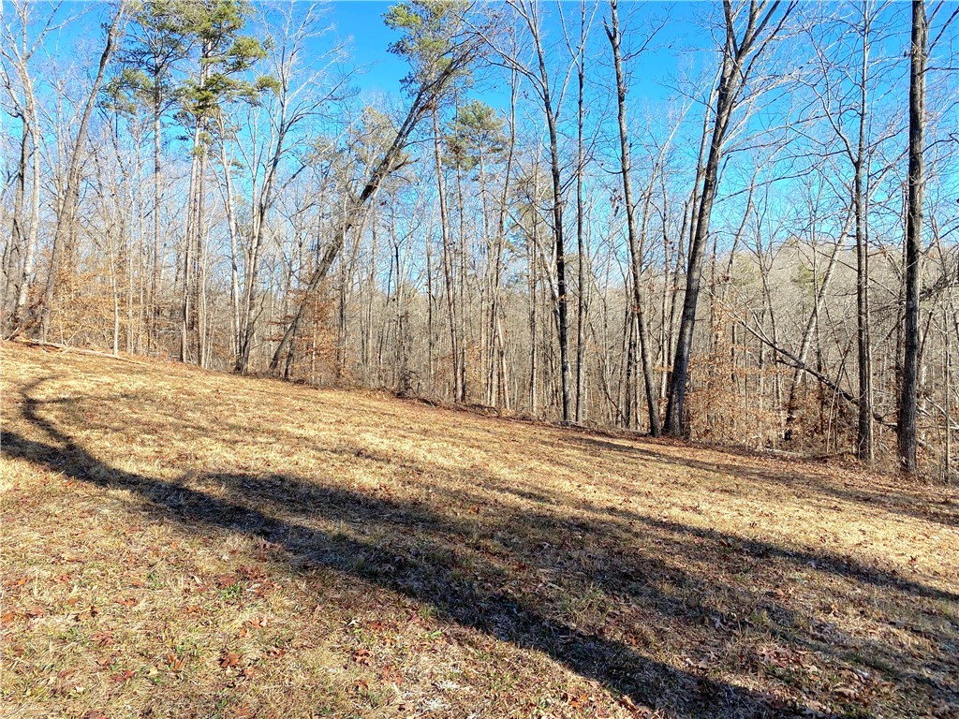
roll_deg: +0.8
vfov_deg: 53.1
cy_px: 360
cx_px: 480
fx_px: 720
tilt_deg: -0.1
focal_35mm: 26
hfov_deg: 67.3
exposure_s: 1/1157
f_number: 1.8
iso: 32
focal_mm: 4.25
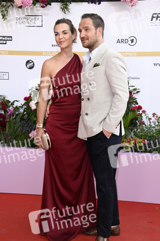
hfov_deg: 20.0
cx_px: 82
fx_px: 454
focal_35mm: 68
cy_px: 120
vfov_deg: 29.7
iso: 500
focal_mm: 62
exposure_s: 1/250
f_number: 5.6
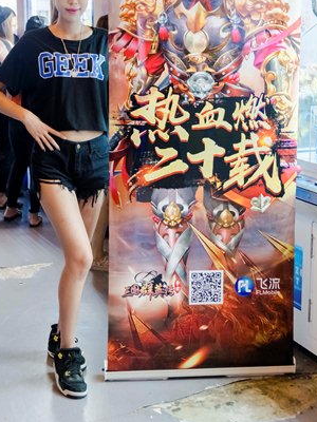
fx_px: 757
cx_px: 119
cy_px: 124
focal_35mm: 62
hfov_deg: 23.6
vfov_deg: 30.8
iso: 1600
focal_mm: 28.9
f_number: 3.2
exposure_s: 1/60
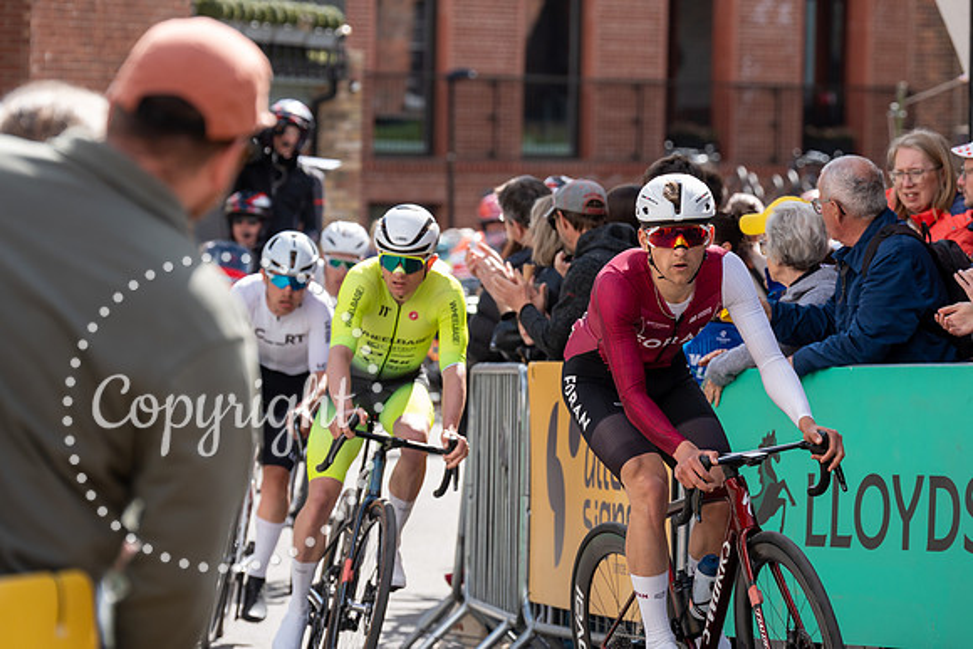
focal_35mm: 234
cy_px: 175
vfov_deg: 5.9
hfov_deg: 8.8
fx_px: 6316
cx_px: 710
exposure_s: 1/1000
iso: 400
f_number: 5
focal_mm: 160
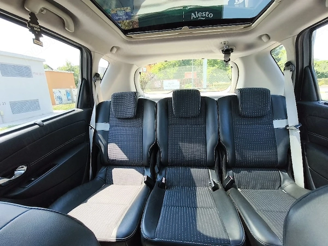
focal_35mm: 15
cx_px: 164
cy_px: 123
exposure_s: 1/286
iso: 50
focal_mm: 1.67
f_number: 2.2
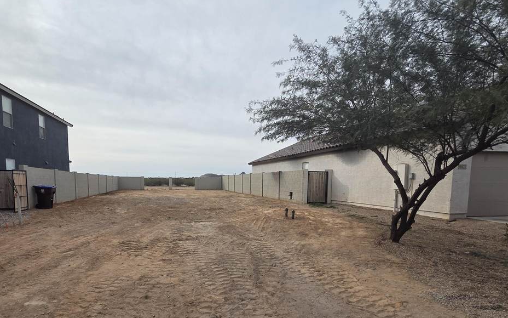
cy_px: 206
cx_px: 210
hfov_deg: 87.2
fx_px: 263
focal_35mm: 19
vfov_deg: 61.1
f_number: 2.2
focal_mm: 2.2
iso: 50
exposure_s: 1/1636
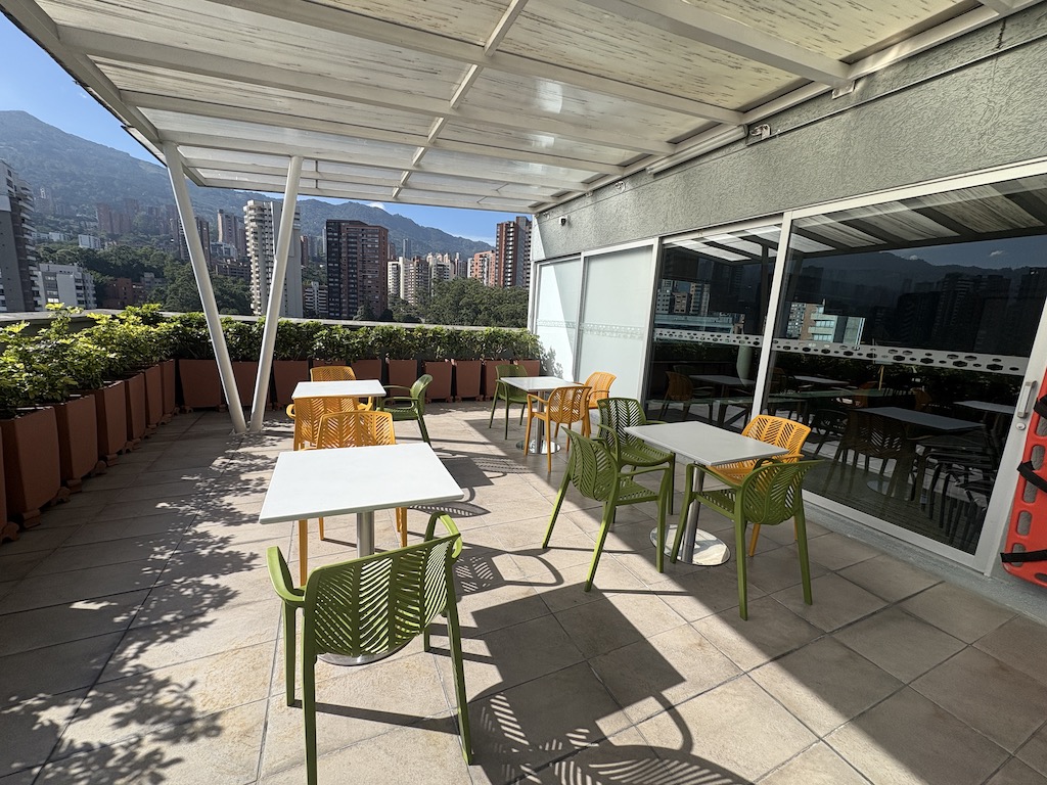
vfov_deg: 85.7
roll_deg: -2.7
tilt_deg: -10.5
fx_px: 423
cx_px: 524
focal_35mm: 14
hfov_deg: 102.1
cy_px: 392
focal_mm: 2.22
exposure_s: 1/1748
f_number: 2.2
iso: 50
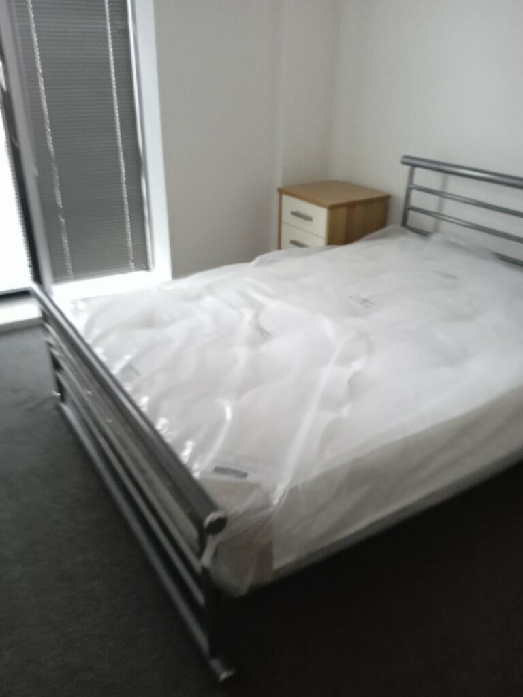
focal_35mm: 28
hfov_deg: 49.7
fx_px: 564
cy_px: 348
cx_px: 262
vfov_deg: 63.4
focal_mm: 3.43
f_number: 2.2
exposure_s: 1/20
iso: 680
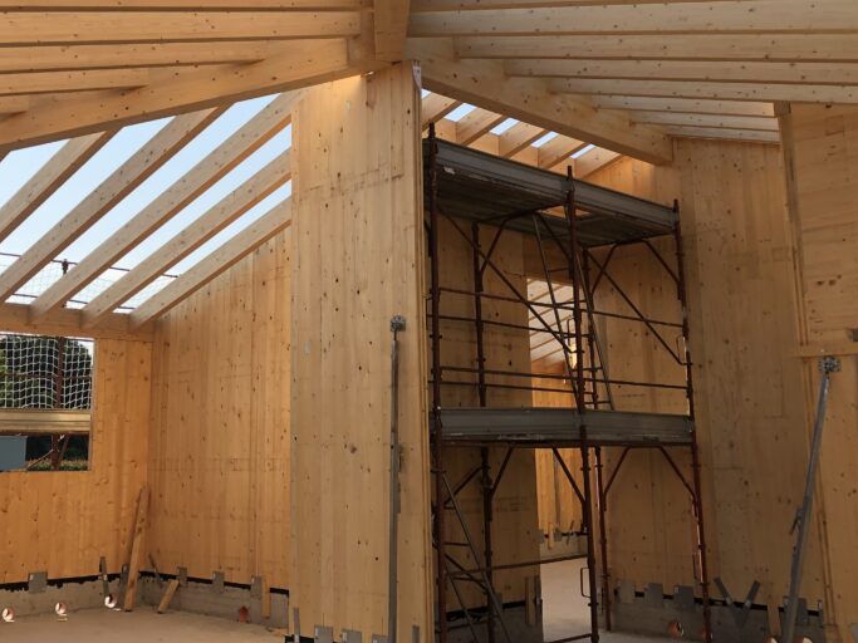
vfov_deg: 34.2
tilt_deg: +9.4
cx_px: 361
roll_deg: +0.6
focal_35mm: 42
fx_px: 1041
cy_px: 261
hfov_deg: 44.7
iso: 20
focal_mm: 3.99
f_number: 1.8
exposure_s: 1/1171
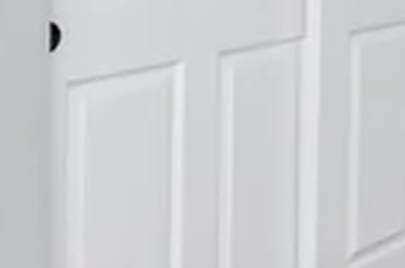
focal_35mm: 118
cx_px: 1188
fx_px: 1325
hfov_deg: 11.3
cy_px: -149
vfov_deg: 11.1
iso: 400
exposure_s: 1/3
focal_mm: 17
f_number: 8
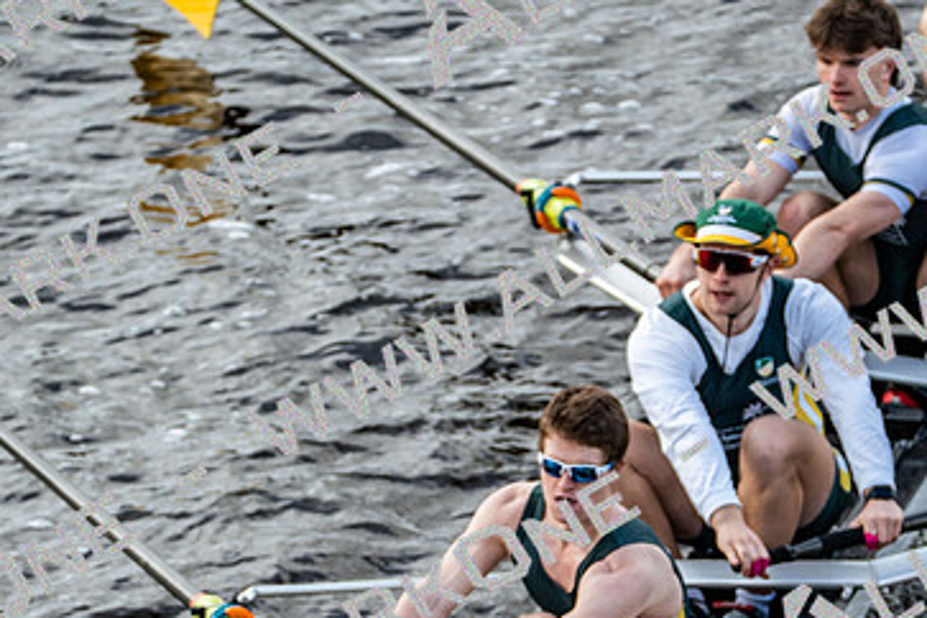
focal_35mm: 610
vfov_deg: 2.3
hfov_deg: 3.4
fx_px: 15706
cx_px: 564
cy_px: 464
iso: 1000
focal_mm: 382
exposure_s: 1/1250
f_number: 6.3
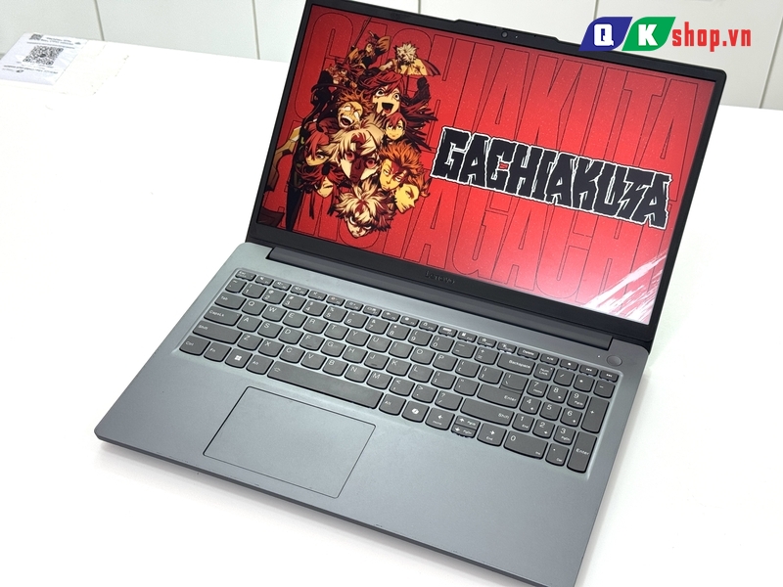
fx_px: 1086
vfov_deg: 30.3
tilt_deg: -42.1
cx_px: 392
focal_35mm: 48
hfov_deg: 39.7
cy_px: 294
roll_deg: +1.0
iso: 64
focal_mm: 6.76
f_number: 1.78
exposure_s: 1/121
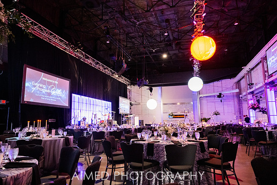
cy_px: 92
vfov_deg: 52.9
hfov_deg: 73.4
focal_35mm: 24
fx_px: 186
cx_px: 138
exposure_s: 1/100
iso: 3200
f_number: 2.8
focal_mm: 24
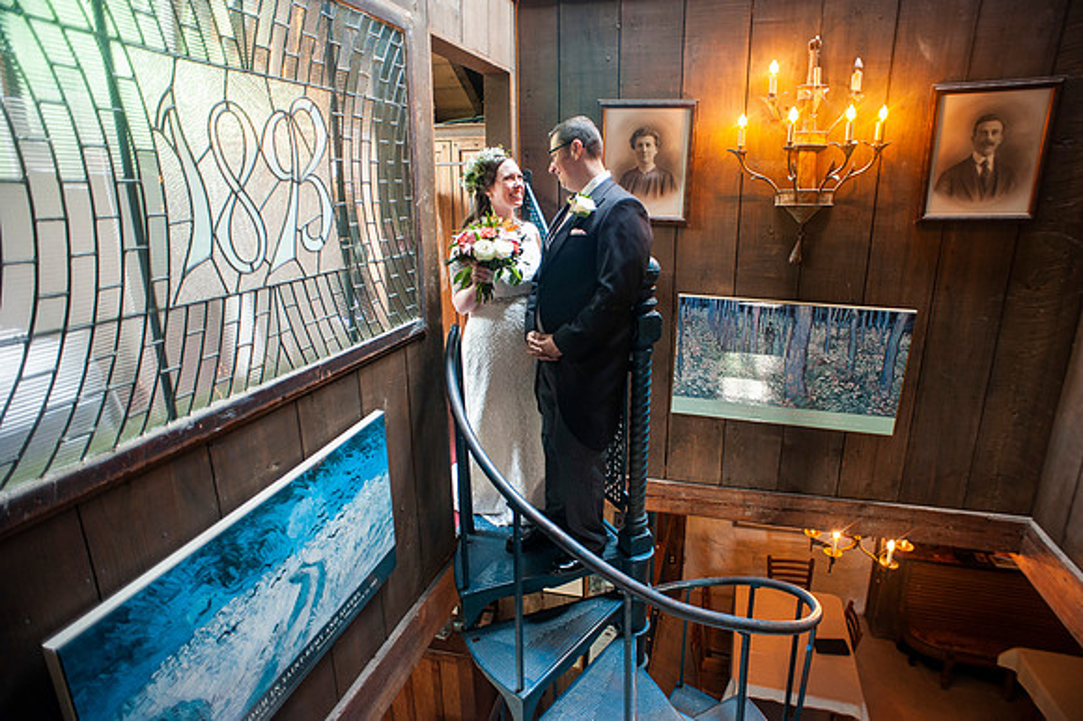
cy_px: 360
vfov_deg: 61.9
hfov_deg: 84.0
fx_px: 601
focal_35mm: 20
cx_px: 542
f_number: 2.8
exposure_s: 1/40
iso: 1000
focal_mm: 20
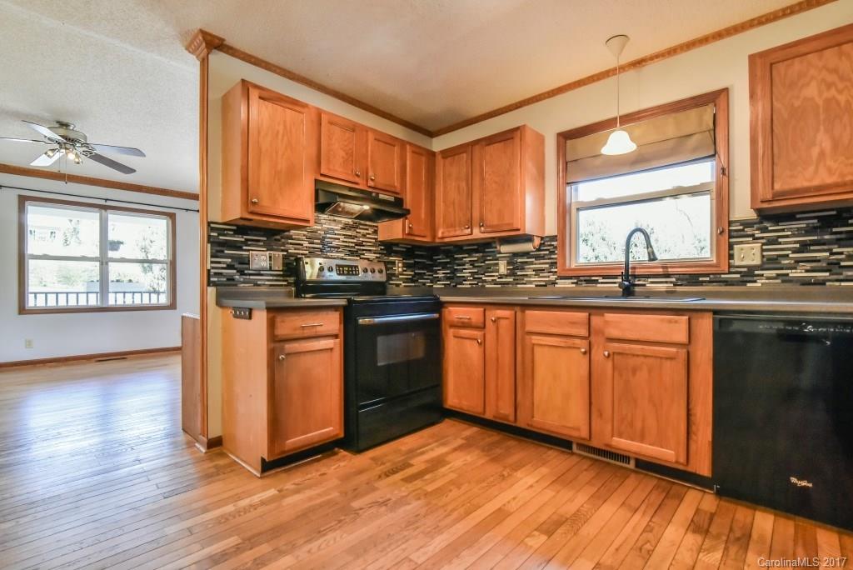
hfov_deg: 96.7
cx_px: 426
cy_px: 285
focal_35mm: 16
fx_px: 379
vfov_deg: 73.8
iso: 4000
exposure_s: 1/100
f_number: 10
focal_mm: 16
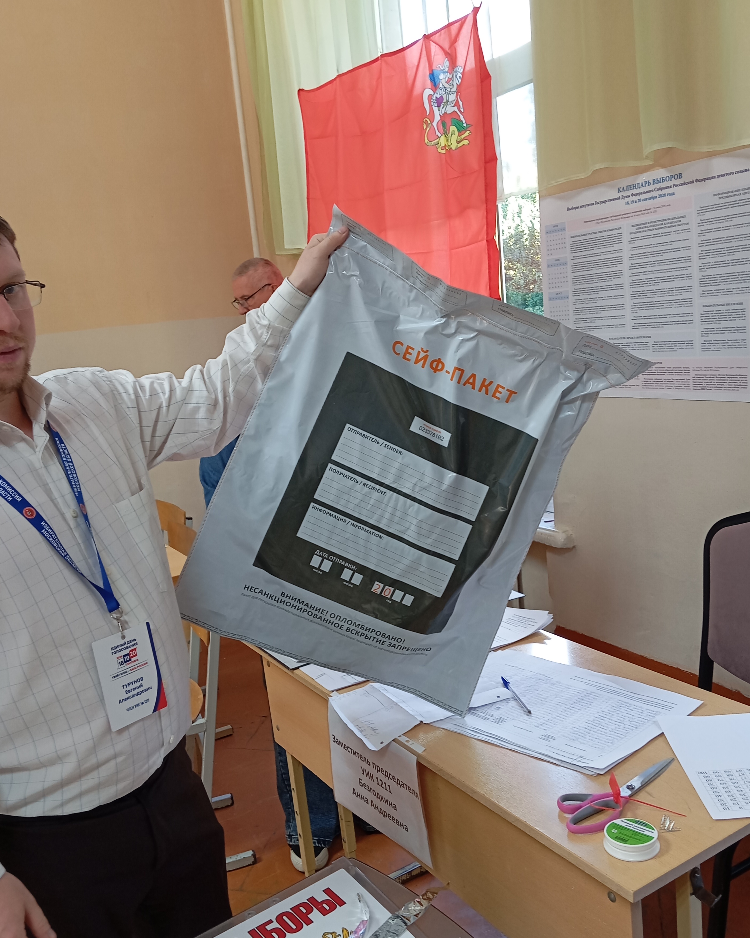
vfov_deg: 55.6
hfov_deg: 45.8
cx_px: 359
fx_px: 888
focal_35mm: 32
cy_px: 487
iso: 426
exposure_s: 1/50
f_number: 1.8
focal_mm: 4.22
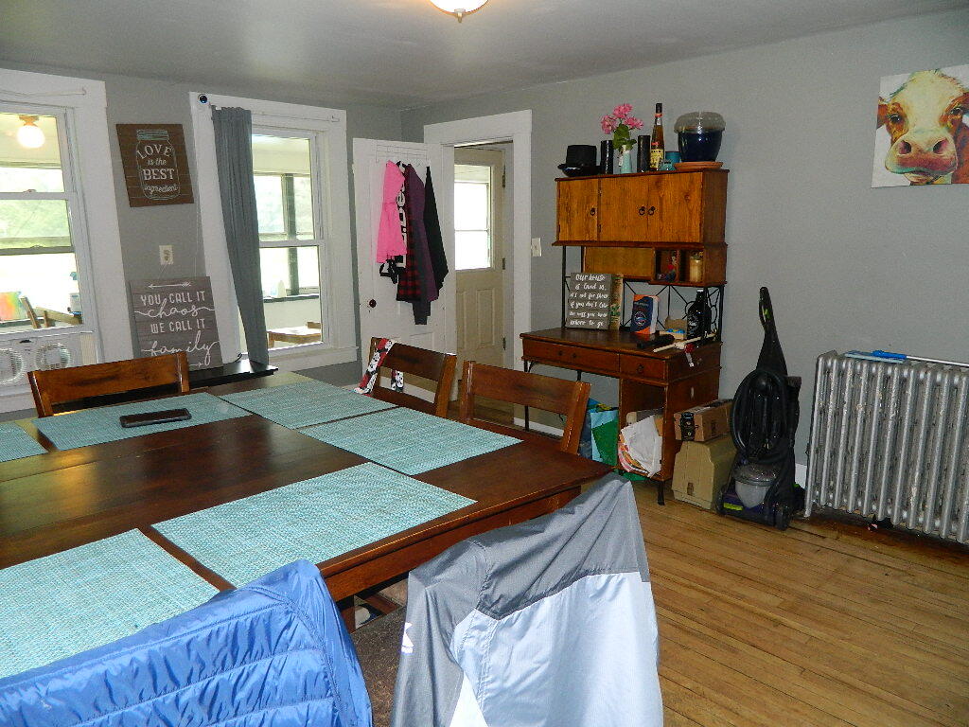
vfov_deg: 54.9
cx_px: 484
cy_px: 364
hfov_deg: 69.4
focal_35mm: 25
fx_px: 700
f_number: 3.1
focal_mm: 4.5
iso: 200
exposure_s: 1/30
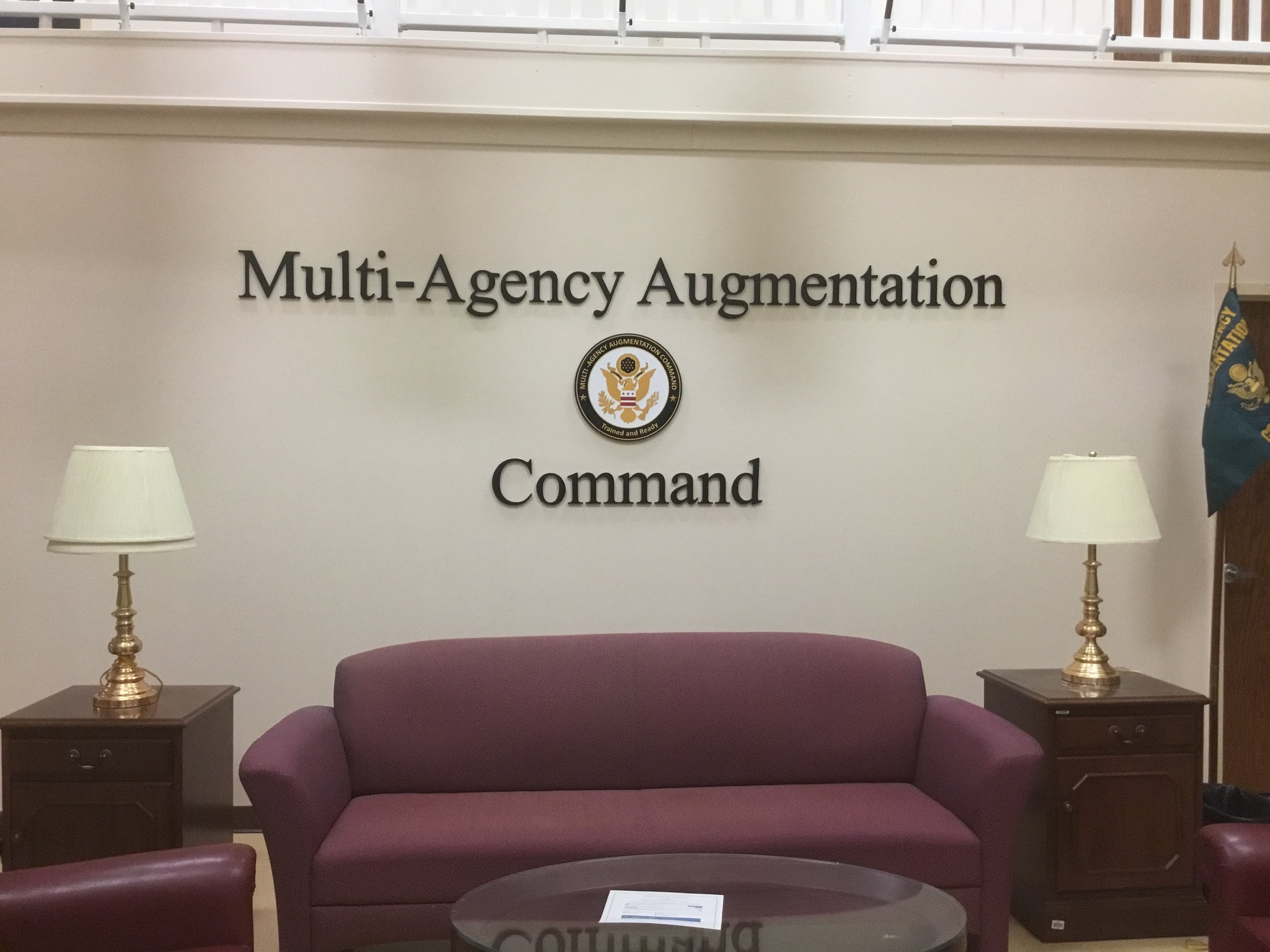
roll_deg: +0.0
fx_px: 1137
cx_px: 635
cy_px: 476
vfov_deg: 45.4
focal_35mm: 31
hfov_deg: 58.4
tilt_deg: -2.1
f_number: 2.4
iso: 125
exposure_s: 1/30
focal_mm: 3.3
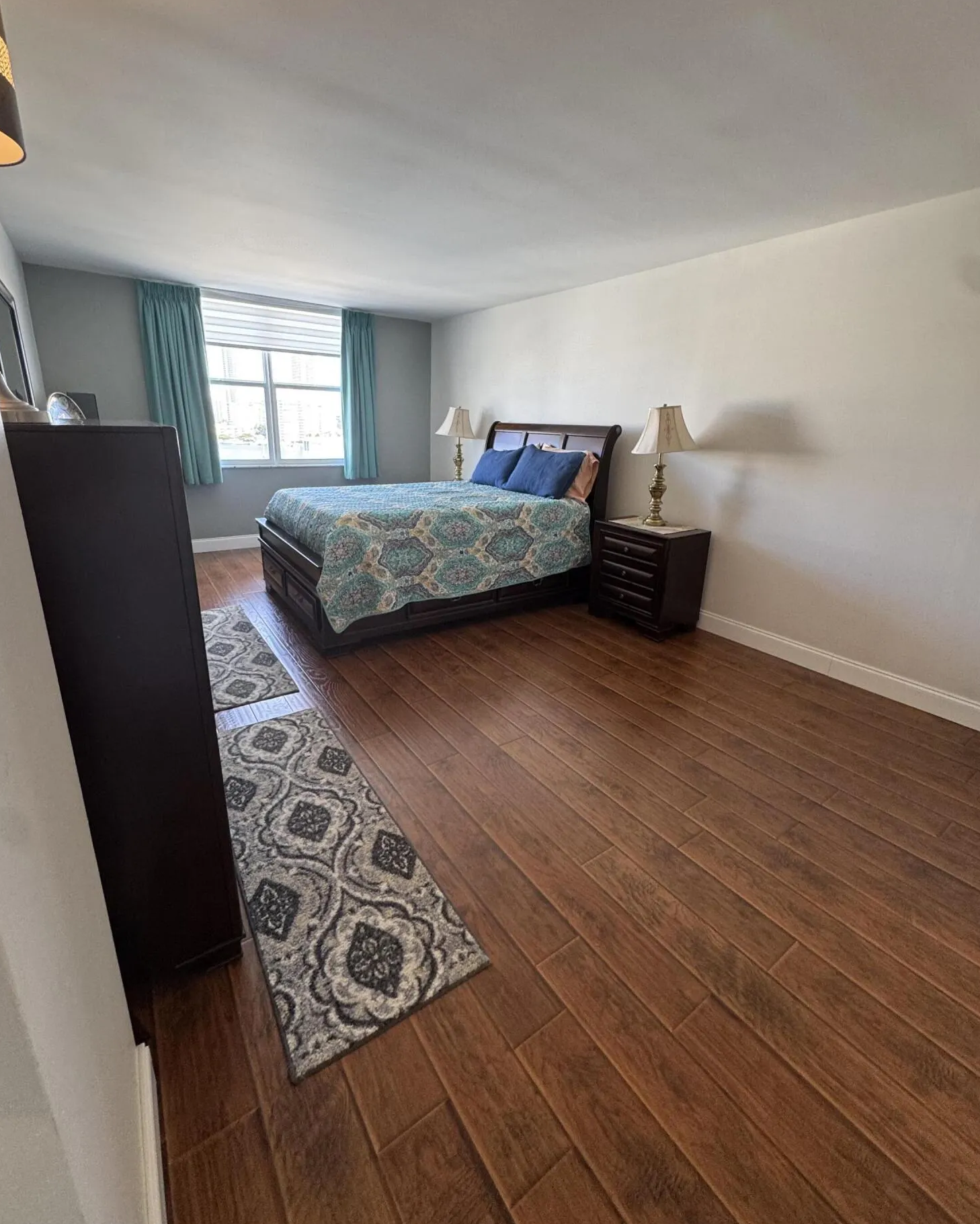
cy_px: 582
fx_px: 544
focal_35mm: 15
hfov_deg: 84.0
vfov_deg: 96.7
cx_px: 491
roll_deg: -1.9
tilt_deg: -17.4
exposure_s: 1/60
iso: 160
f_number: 2.2
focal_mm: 2.22
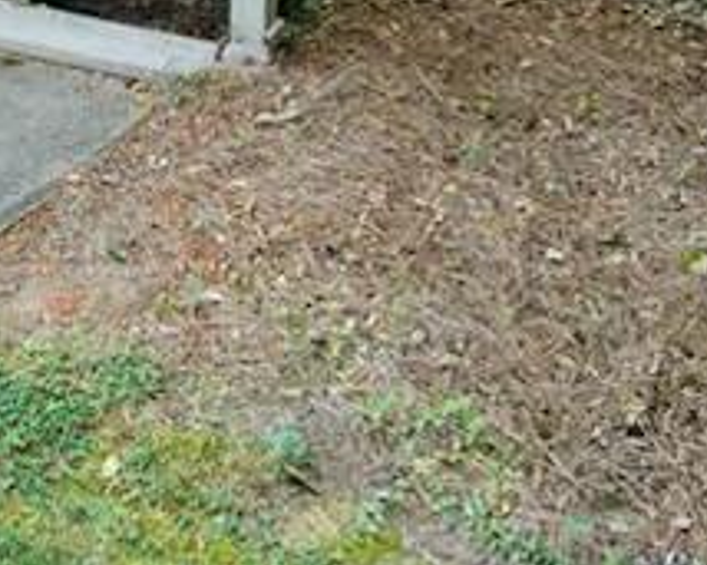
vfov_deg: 16.9
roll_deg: +1.7
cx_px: 73
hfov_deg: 24.4
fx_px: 1590
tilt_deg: -4.5
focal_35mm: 76
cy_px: -436
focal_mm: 4.2
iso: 64
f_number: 1.64
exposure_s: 1/206
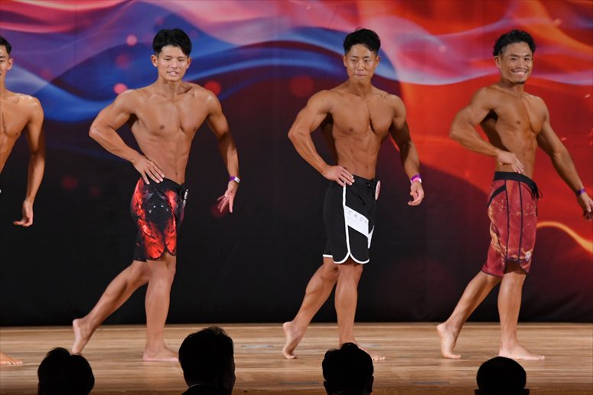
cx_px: 296
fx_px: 3951
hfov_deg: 8.6
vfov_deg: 5.7
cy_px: 198
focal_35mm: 240
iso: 3200
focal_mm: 160
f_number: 5.6
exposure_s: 1/400
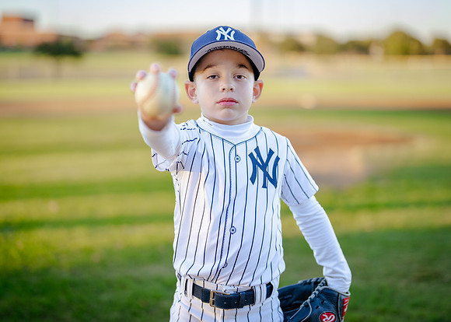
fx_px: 761
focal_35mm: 59
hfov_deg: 33.0
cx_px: 226
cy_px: 145
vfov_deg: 23.9
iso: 250
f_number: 1.2
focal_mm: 50
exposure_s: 1/1600
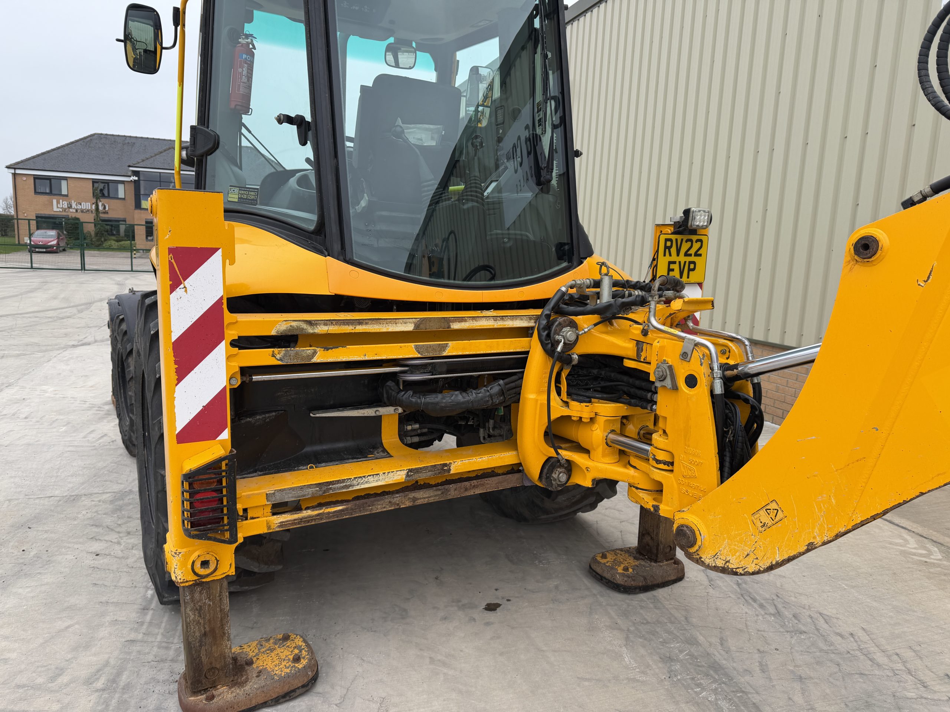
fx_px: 659
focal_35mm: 24
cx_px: 475
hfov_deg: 71.6
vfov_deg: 56.8
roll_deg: -1.7
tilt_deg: -9.5
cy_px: 356
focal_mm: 6.76
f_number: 1.78
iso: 80
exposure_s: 1/943
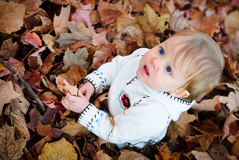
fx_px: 538
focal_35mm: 81
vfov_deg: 16.9
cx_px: 124
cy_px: 75
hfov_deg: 25.0
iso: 250
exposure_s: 1/250
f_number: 2.5
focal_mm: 50
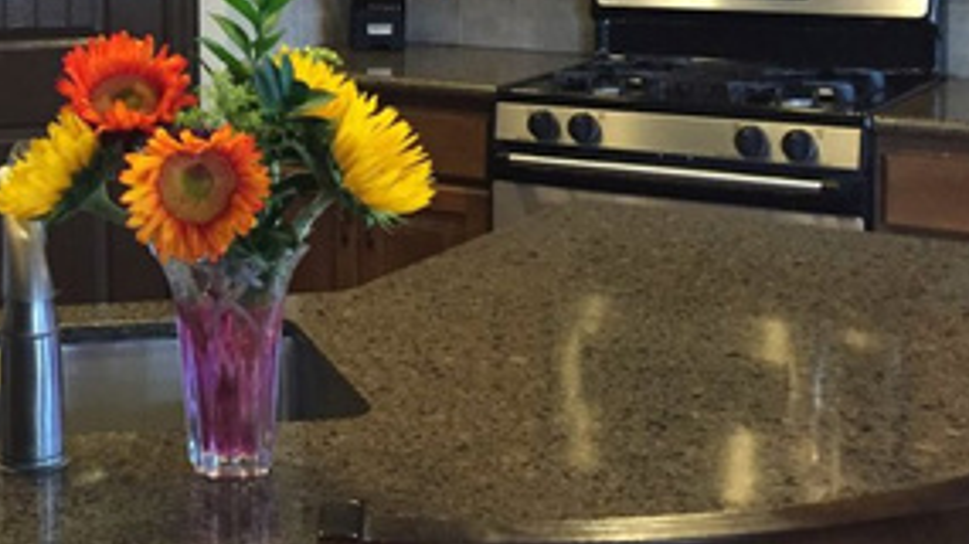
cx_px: 109
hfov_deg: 28.7
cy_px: -24
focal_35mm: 71
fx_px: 1823
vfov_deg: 16.5
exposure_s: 1/30
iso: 250
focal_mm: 4.15
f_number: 2.2
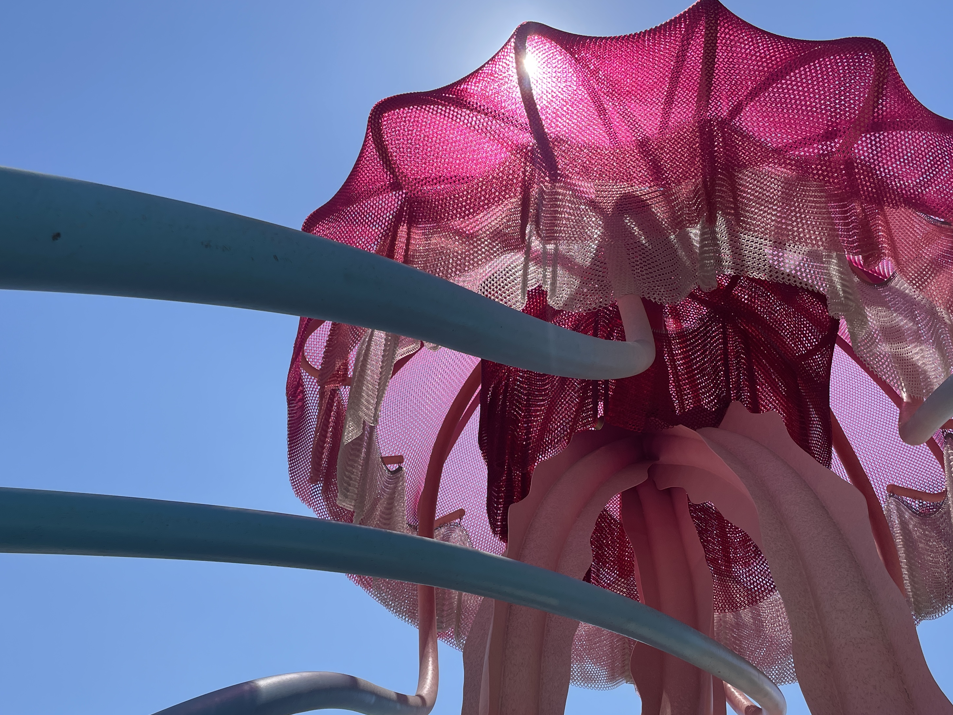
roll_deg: -4.8
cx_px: 479
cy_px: 431
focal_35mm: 36
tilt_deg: +37.3
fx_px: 991
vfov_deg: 39.5
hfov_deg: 51.4
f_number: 1.6
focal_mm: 4.2
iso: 32
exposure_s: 1/5291
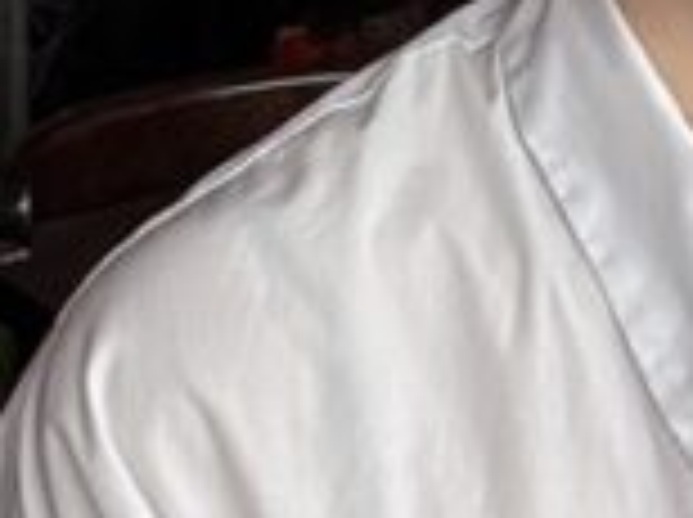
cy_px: 95
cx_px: 1076
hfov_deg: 12.2
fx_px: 3058
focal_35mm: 153
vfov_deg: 9.6
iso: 50
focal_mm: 2.69
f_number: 1.9
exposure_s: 1/121
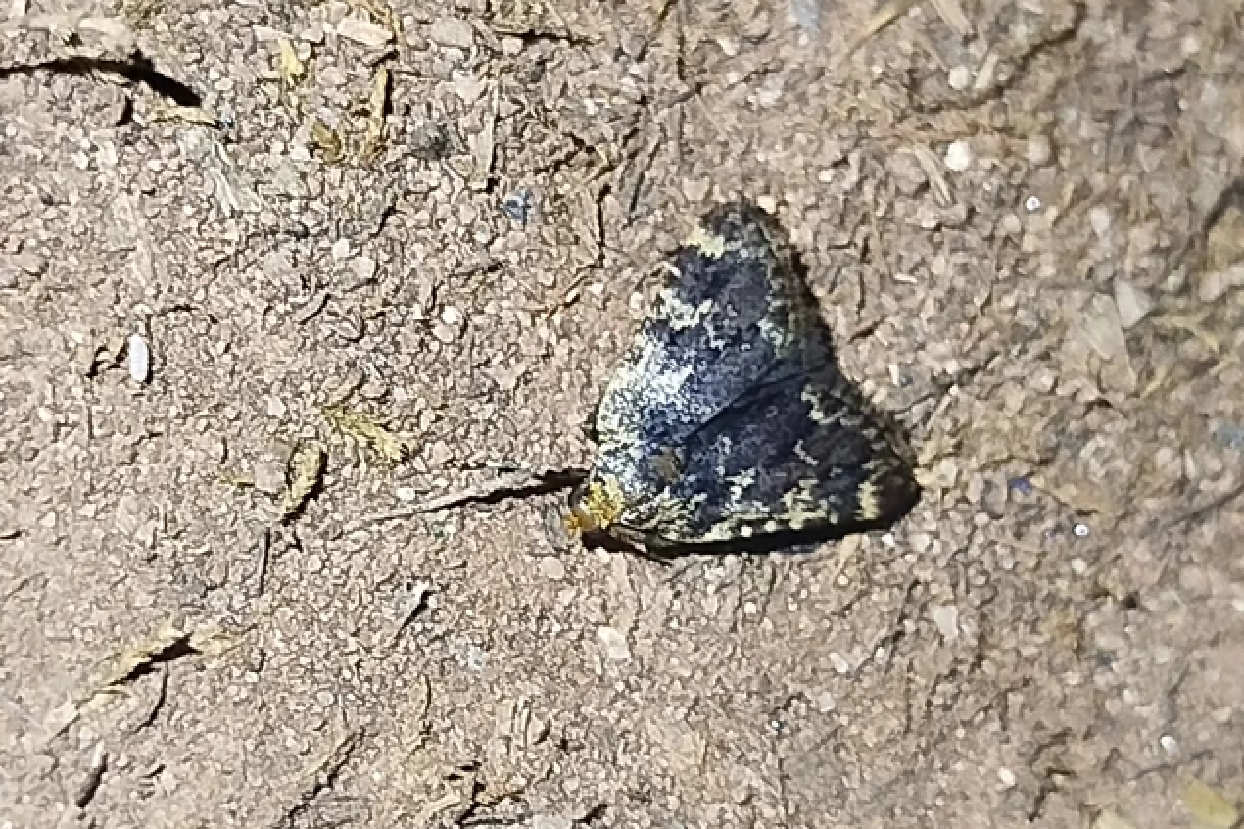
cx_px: 619
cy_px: 433
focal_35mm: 108
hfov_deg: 18.9
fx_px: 3731
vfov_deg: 12.7
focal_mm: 5.31
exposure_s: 1/33
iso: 200
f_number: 1.7
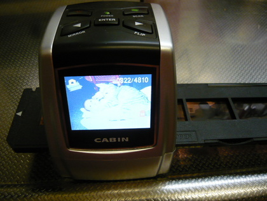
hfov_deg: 55.4
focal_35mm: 33
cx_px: 134
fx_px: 255
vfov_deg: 42.9
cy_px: 100
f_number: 2.8
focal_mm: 5.5
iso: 320
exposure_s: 1/30
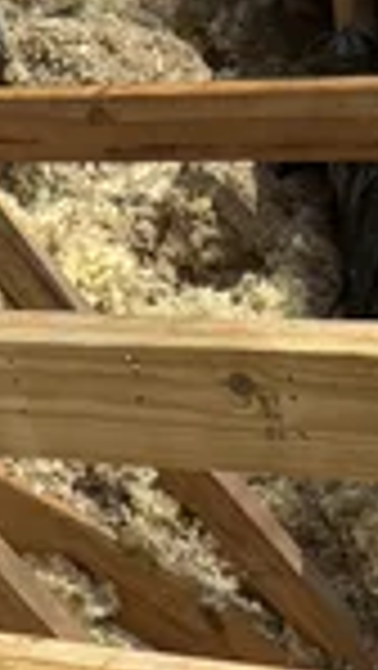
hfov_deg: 7.7
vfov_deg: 12.2
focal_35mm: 158
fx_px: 2811
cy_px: 1286
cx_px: 110
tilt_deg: -55.2
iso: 80
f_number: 1.78
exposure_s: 1/3597
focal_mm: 6.76
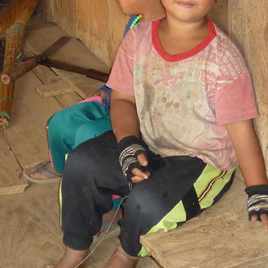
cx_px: 133
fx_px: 815
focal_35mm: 93
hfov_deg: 18.7
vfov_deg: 18.6
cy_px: 87
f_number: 3.6
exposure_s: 1/30
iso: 200
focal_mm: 5.8
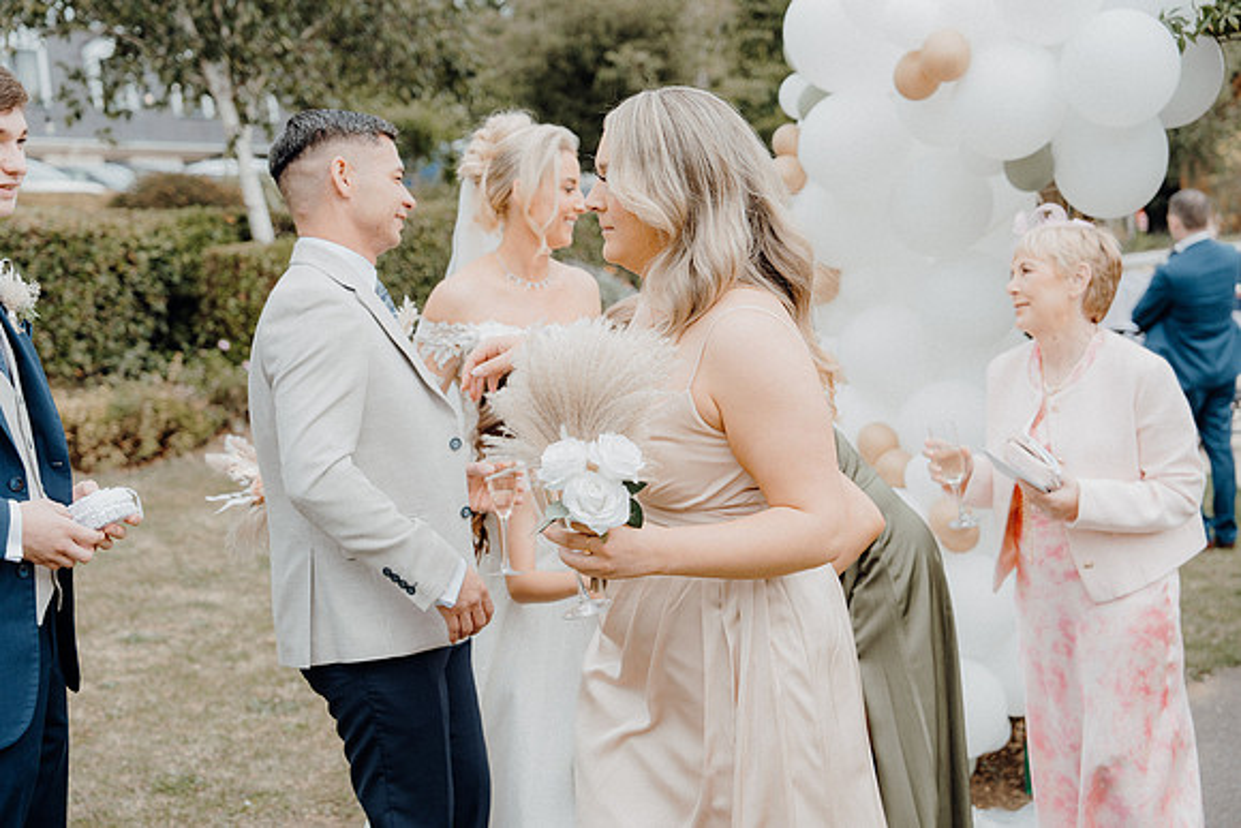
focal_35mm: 53
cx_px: 620
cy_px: 414
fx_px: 1827
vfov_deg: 25.5
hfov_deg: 37.5
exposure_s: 1/500
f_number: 3.5
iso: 125
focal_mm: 53
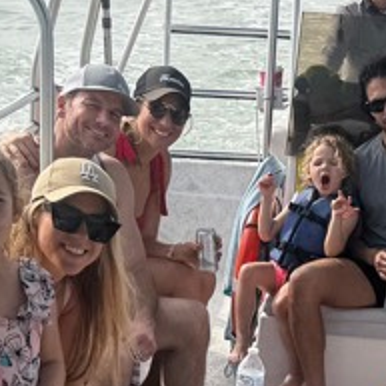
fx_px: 1388
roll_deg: -2.2
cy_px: 380
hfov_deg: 15.7
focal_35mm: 110
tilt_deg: -20.6
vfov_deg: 15.6
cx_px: 344
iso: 80
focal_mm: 6.76
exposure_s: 1/4608
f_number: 1.78
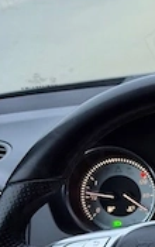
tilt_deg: -22.0
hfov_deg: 10.6
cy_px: 241
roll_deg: -0.8
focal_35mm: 116
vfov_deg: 17.6
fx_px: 781
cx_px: 290
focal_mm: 6.86
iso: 320
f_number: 1.78
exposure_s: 1/39
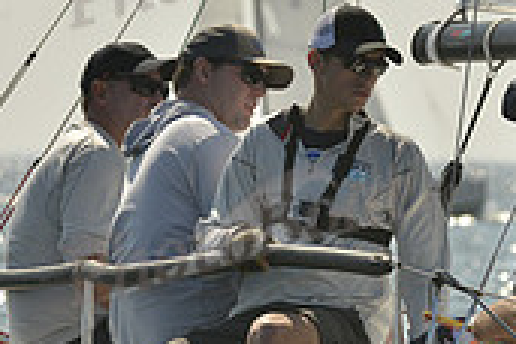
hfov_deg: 3.0
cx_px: 649
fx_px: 9717
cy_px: 342
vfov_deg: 2.0
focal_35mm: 678
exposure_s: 1/1600
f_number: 8
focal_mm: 200
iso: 280
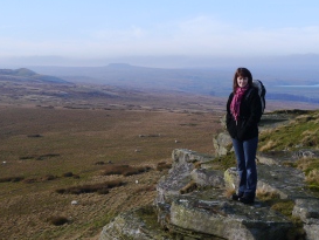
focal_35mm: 76
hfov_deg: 25.5
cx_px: 109
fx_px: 701
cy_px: 142
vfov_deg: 19.4
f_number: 7.1
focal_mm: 24
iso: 160
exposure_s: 1/250
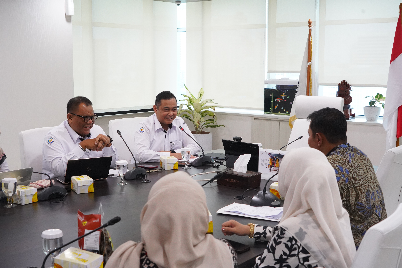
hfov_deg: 42.7
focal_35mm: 46
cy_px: 134
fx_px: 514
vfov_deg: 29.2
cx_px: 201
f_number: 8
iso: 6400
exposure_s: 1/125
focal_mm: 46
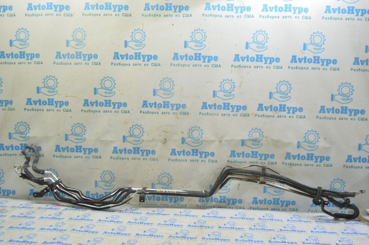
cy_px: 122
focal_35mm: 30
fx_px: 307
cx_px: 184
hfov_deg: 62.0
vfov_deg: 43.5
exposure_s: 1/20
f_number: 5.6
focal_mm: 20
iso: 400
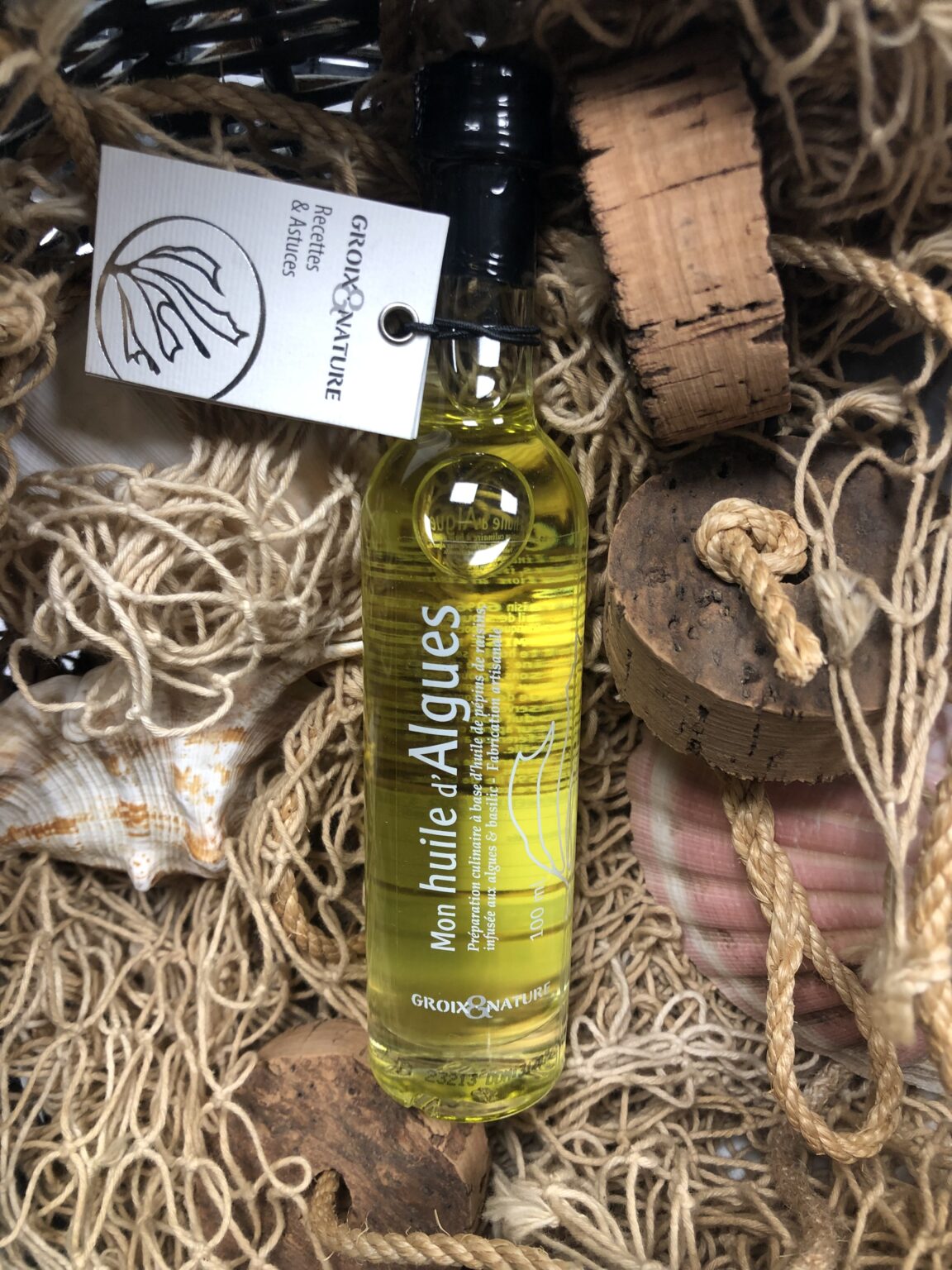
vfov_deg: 63.4
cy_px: 635
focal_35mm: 28
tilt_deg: -87.4
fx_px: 1027
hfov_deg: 49.7
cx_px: 476
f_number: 1.8
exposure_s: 1/20
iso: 40
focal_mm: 3.99
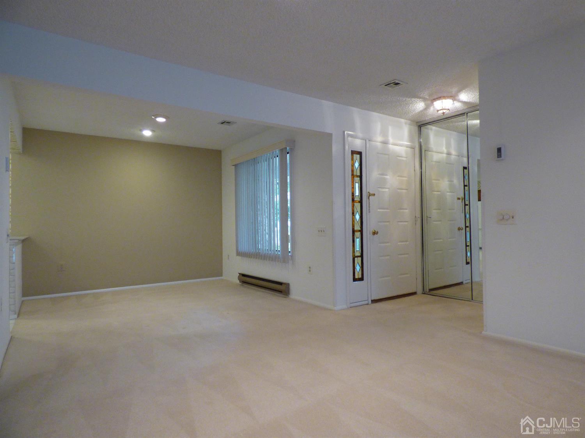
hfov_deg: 81.8
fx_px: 338
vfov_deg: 65.9
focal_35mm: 20
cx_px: 292
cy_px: 219
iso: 320
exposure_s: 1/60
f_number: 2.8
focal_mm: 3.58
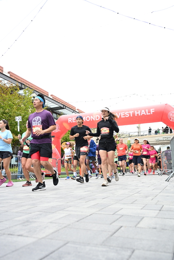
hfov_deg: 42.3
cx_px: 87
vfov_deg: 60.3
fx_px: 225
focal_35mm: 31
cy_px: 130
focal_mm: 31
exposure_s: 1/640
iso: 2000
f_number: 4
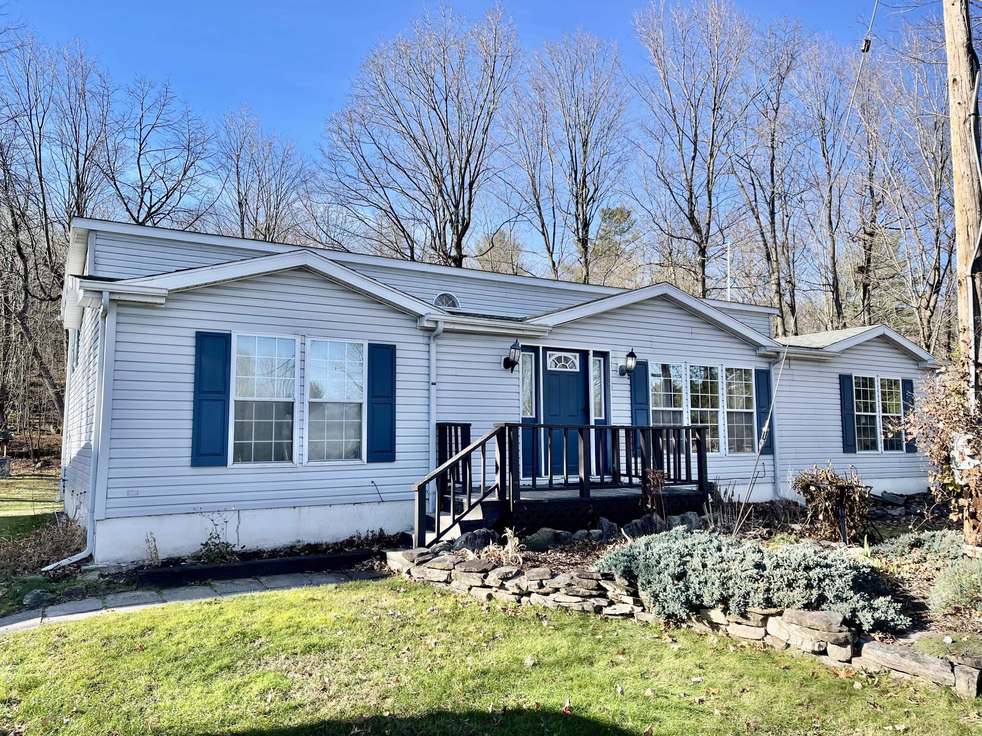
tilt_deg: +5.0
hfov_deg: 69.4
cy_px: 368
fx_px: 709
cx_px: 491
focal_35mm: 25
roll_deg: +0.4
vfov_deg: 54.9
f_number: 1.6
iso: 32
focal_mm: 5.1
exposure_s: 1/1152
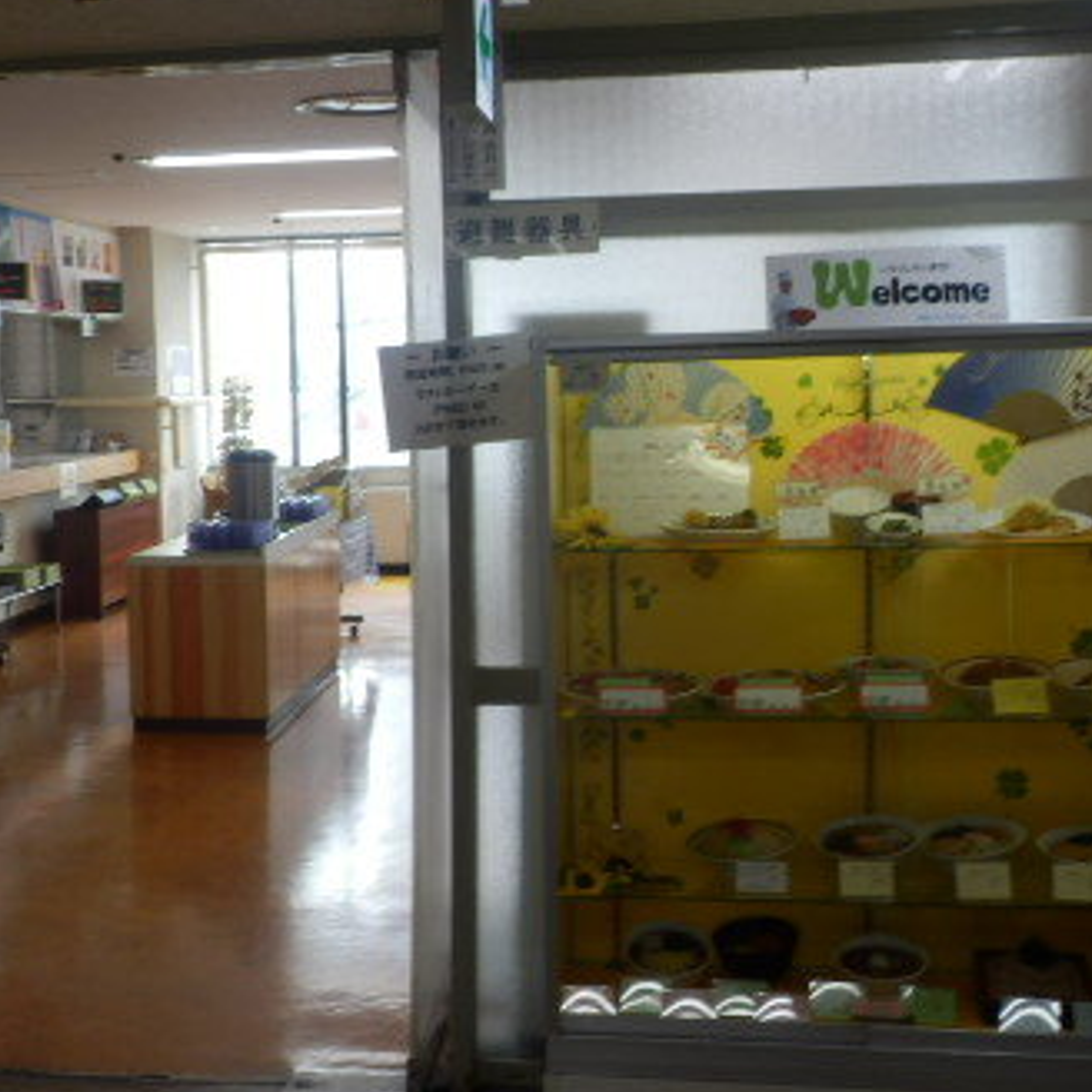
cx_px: 526
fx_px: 2034
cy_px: 536
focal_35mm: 57
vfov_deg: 30.0
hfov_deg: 30.0
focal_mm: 5.9
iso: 80
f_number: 3.7
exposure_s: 1/40
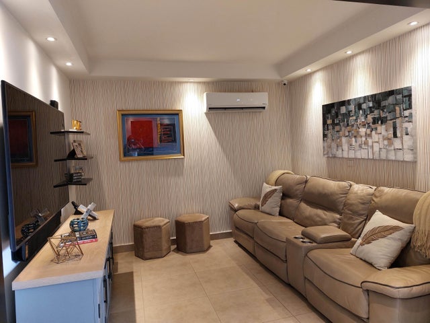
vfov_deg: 56.8
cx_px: 215
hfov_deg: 71.6
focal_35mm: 24
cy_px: 162
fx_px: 298
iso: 250
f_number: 1.8
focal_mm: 5.23
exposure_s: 1/60
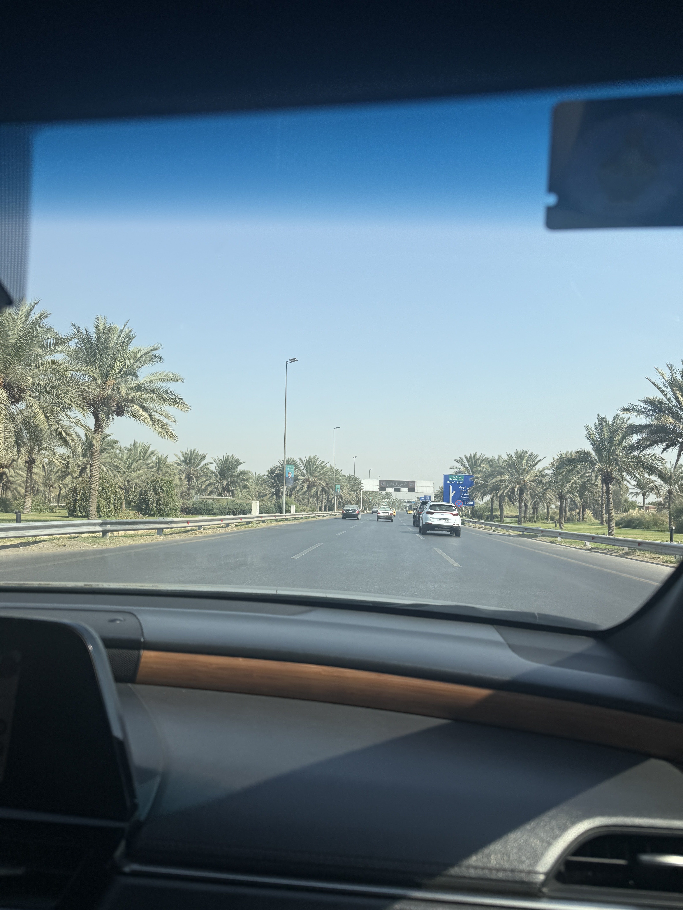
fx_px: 631
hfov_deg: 56.8
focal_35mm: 24
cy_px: 455
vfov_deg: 71.6
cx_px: 342
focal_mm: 6.76
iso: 80
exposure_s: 1/4975
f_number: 1.78
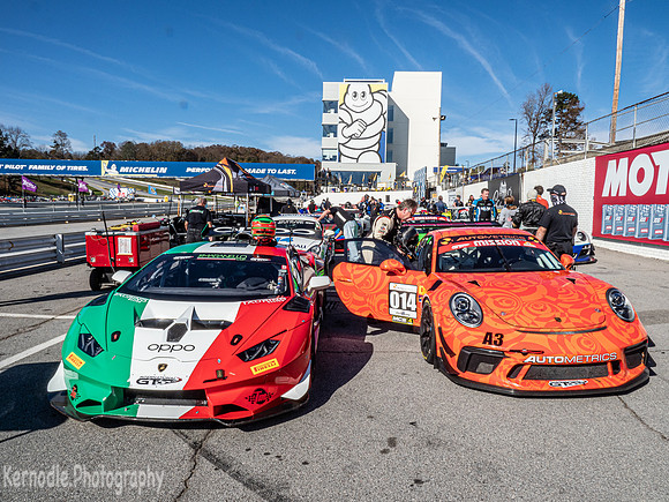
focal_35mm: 24
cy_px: 251
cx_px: 334
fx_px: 464
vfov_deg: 56.8
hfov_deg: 71.6
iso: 200
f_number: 22
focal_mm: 12
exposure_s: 1/60
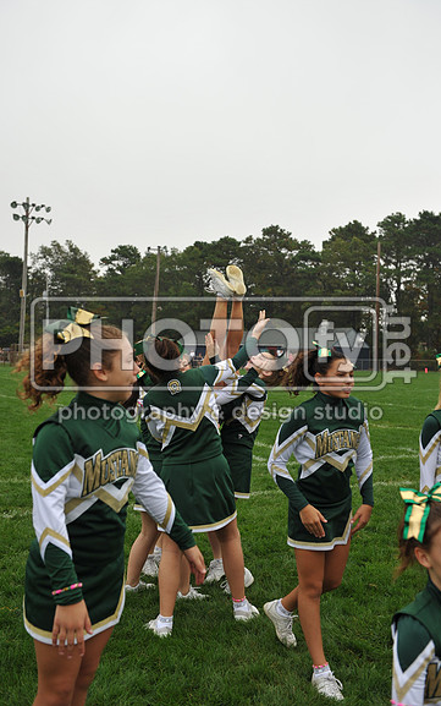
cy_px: 354
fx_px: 826
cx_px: 215
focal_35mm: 43
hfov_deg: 29.9
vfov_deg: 46.2
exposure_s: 1/2000
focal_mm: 42
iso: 800
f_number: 4
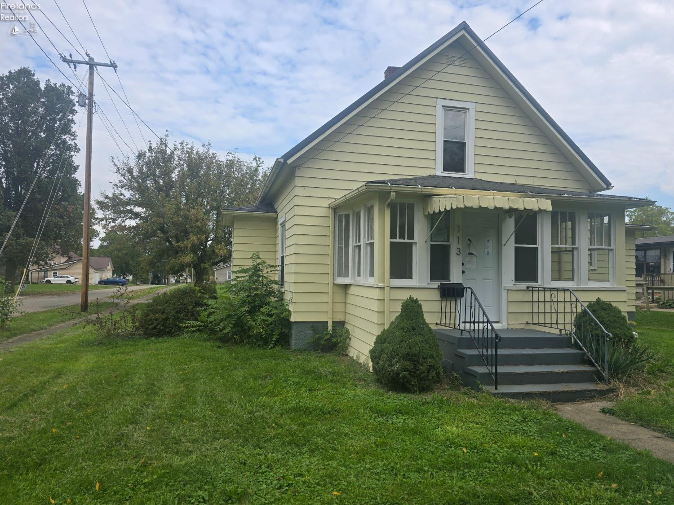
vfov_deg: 58.9
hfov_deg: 73.9
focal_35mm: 23
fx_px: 448
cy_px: 252
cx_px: 337
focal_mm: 6.3
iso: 12
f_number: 1.7
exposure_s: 1/425
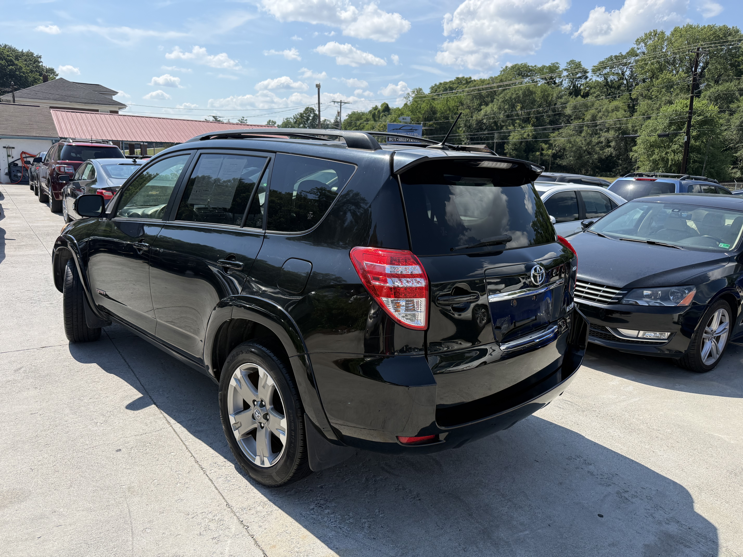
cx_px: 372
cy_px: 278
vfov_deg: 56.8
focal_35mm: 24
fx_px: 515
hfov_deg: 71.6
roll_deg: -2.2
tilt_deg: -12.6
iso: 100
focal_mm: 6.76
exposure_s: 1/3953
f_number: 1.78
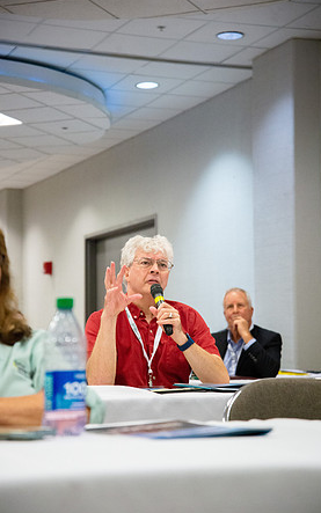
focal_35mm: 88
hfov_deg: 14.9
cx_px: 155
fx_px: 1231
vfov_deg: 23.6
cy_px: 257
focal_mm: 85
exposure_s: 1/200
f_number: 4.5
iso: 5000
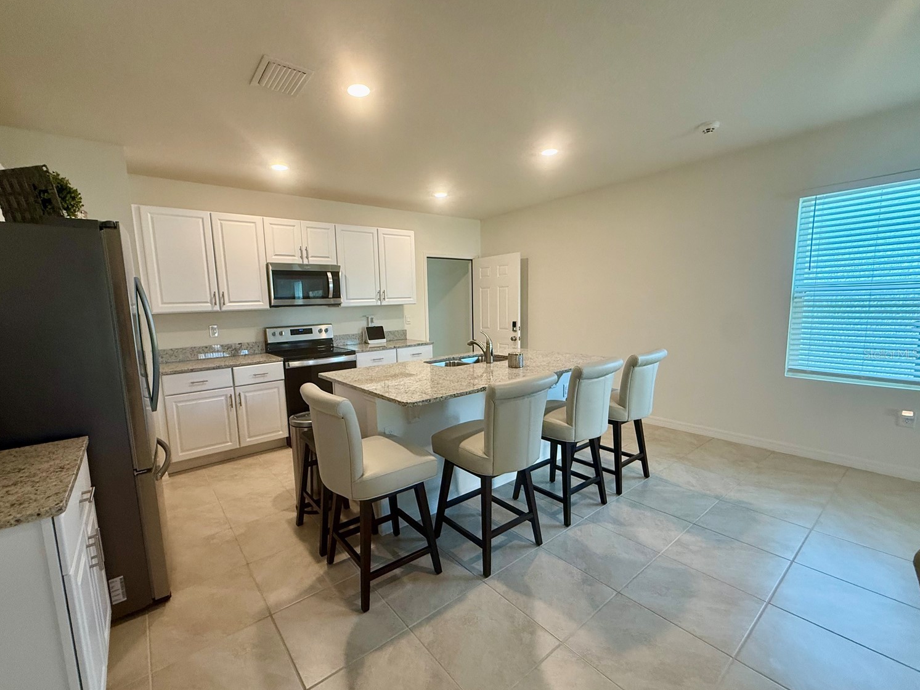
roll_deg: +2.2
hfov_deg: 98.0
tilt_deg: -6.8
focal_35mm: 15
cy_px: 354
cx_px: 429
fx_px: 399
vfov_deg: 81.7
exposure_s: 1/120
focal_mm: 2.22
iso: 250
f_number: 2.2
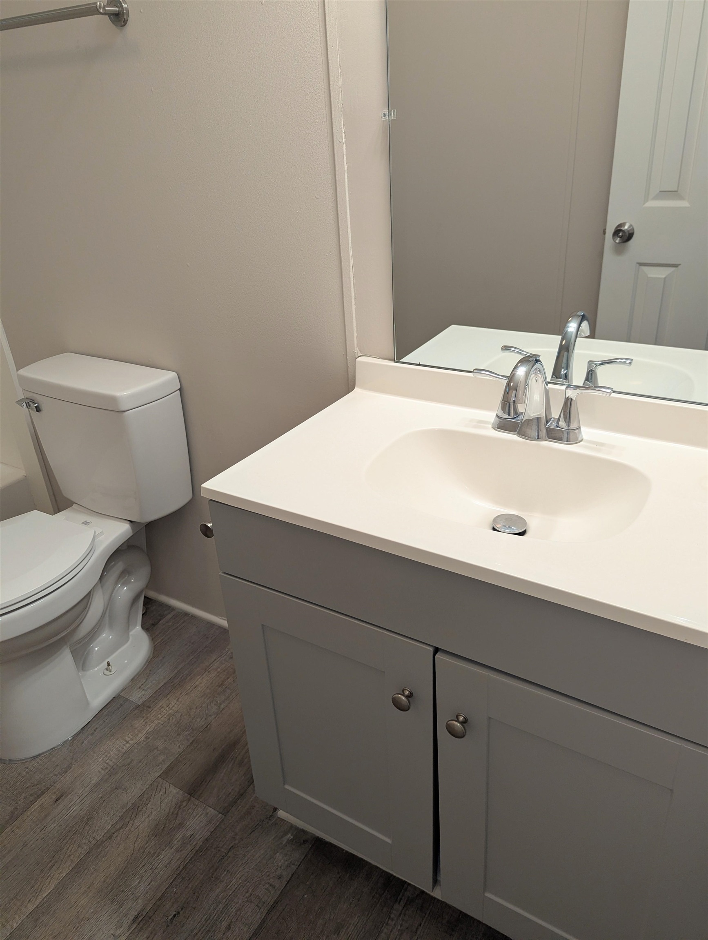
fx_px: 653
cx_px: 354
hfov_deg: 56.9
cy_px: 470
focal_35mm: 24
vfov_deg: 71.5
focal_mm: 6.81
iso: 123
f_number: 1.85
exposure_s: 1/120
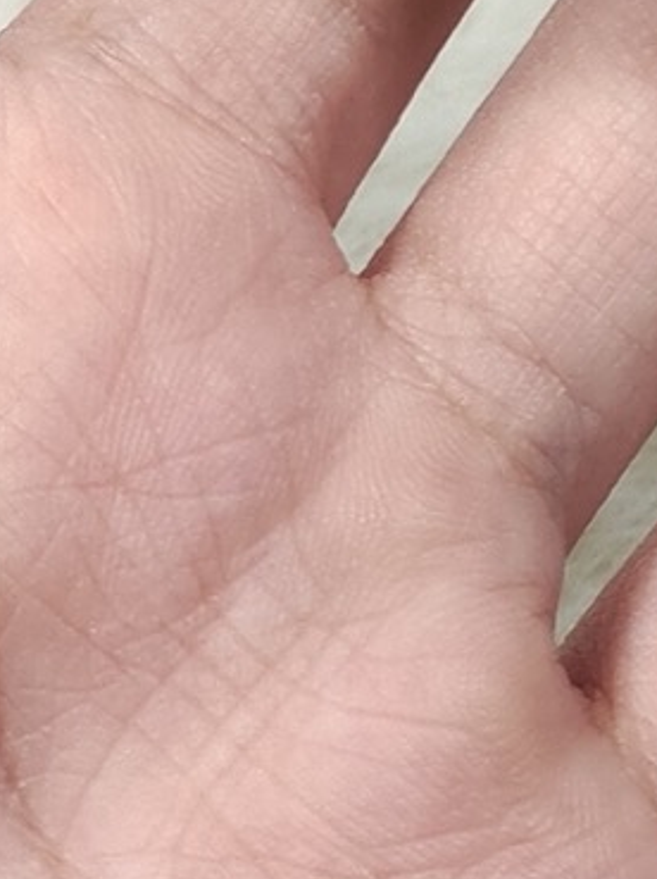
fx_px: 5501
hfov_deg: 6.8
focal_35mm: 217
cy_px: -434
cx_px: 712
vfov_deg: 8.9
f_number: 2.08
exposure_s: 1/100
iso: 65
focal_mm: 7.55
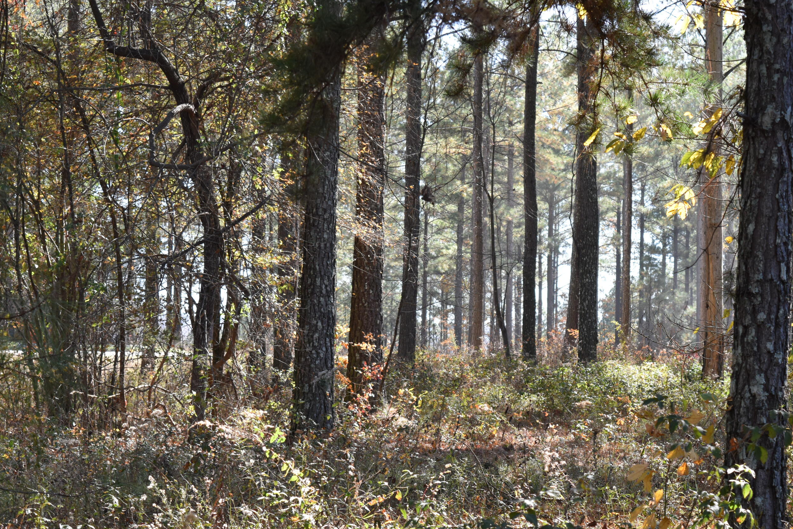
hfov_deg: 20.7
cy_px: 305
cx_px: 440
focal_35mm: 99
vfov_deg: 13.9
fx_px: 2172
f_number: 7.1
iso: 400
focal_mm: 55
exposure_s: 1/200
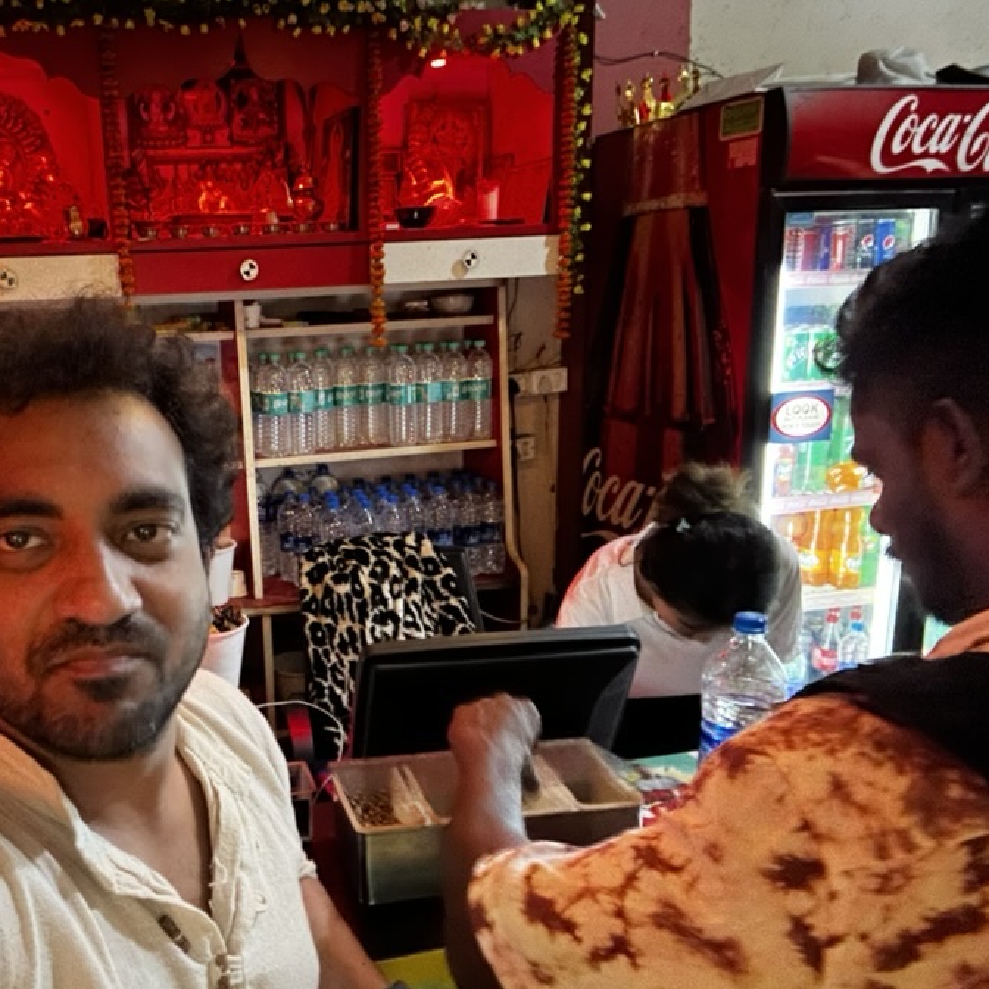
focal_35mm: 31
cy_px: 542
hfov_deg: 50.4
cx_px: 250
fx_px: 1002
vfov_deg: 52.5
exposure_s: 1/14
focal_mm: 2.69
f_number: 1.9
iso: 1250
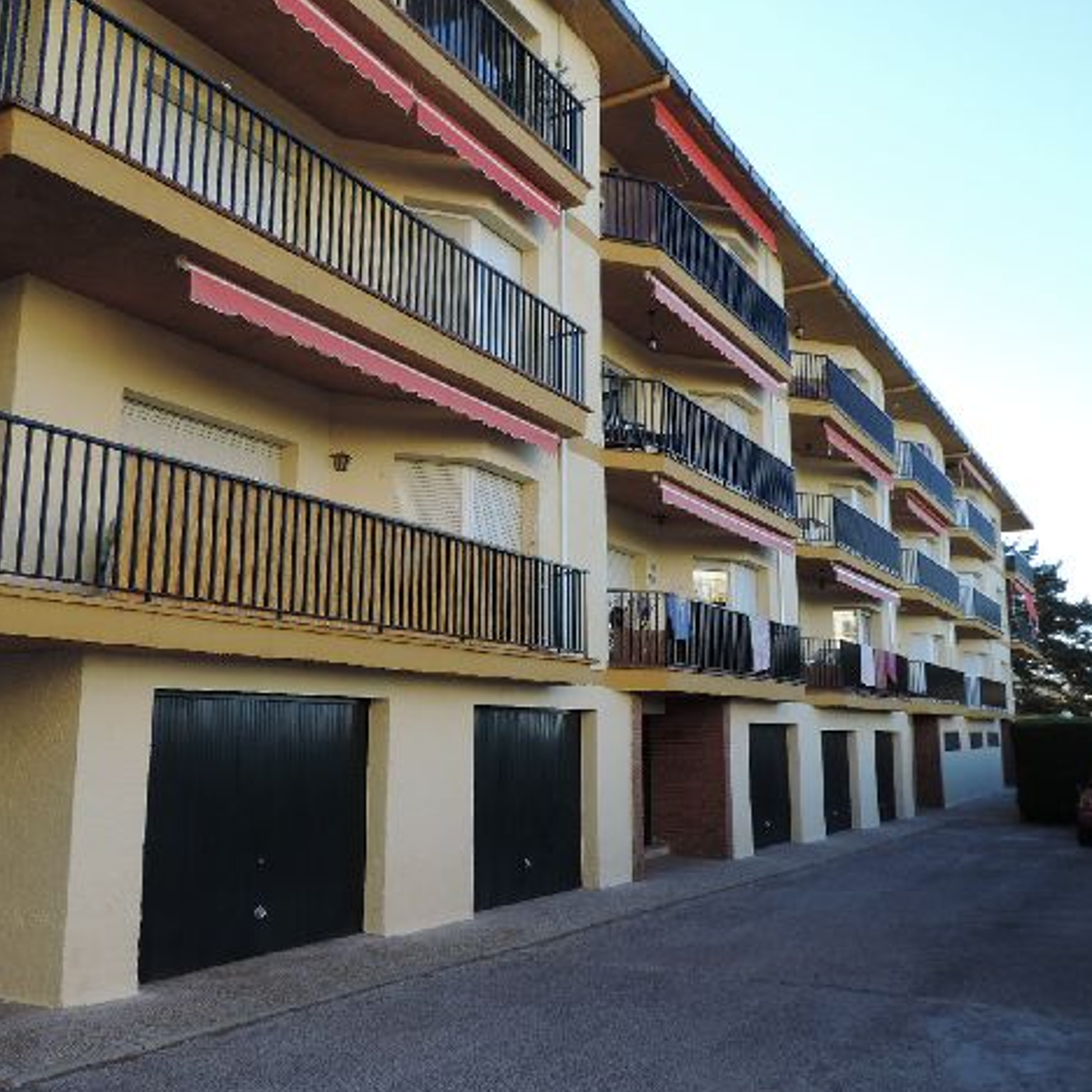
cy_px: 555
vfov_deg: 55.6
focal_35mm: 29
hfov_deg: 55.6
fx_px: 1035
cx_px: 553
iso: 80
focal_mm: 4.3
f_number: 3
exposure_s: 1/200
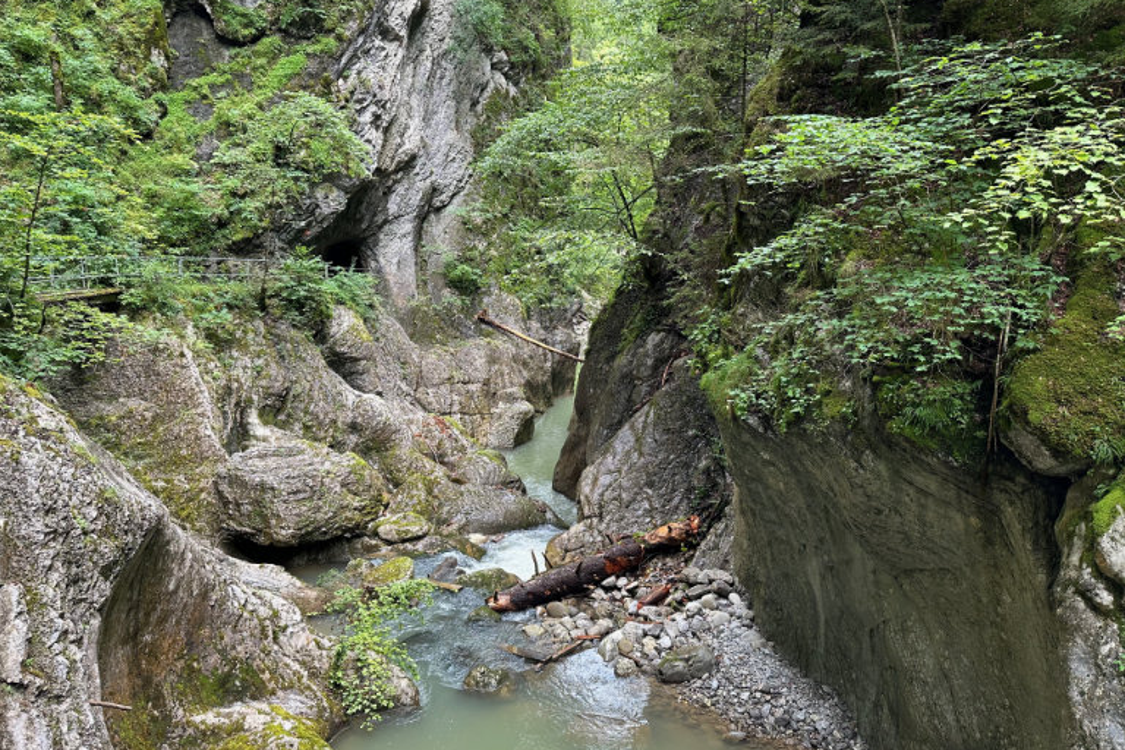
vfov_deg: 49.5
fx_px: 812
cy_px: 384
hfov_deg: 69.4
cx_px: 562
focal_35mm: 26
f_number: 1.8
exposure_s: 1/121
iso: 80
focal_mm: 6.9
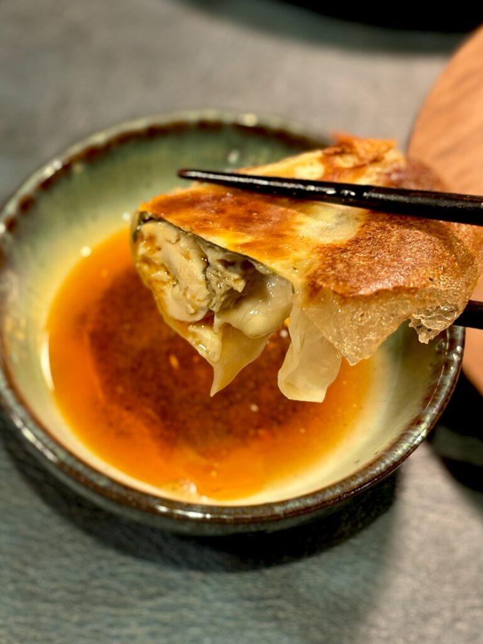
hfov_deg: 28.0
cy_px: 322
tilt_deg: -53.0
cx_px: 242
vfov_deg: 36.8
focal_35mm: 52
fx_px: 967
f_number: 1.6
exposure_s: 1/33
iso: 100
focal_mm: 5.96
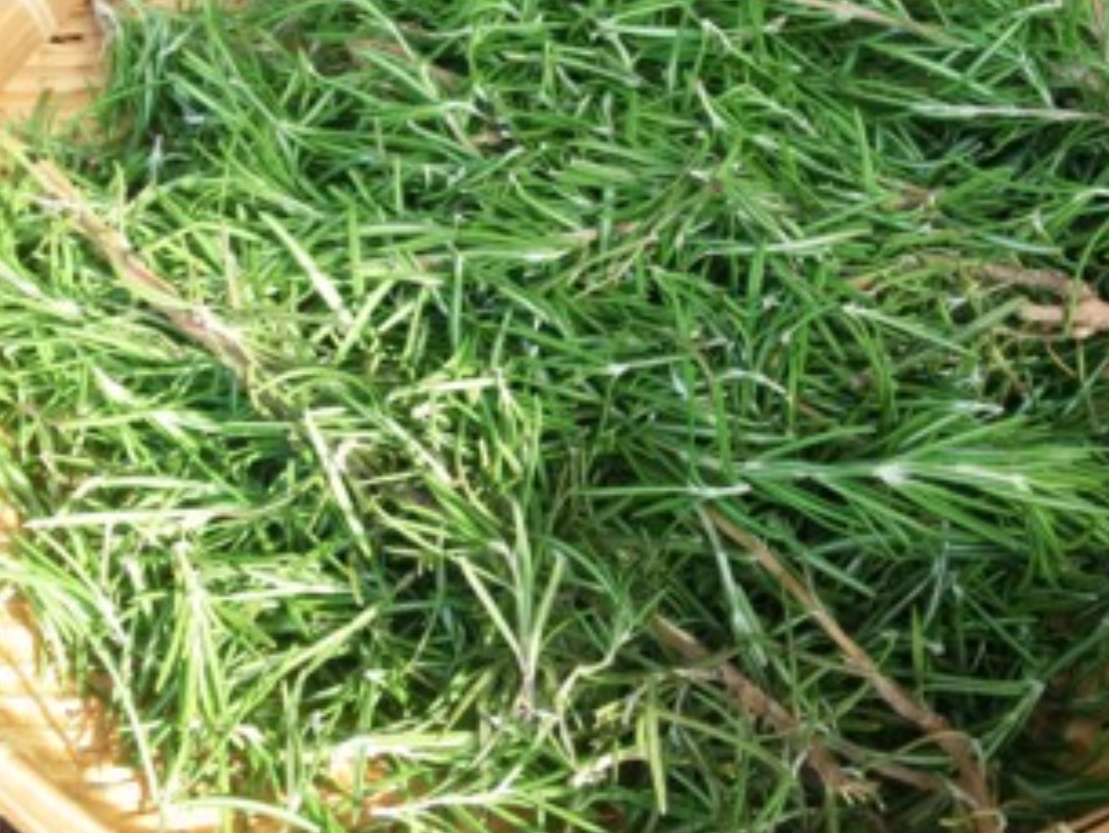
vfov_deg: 26.6
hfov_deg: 34.9
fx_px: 1763
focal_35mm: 55
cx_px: 607
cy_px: 389
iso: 80
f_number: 4
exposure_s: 1/60
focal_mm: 7.38
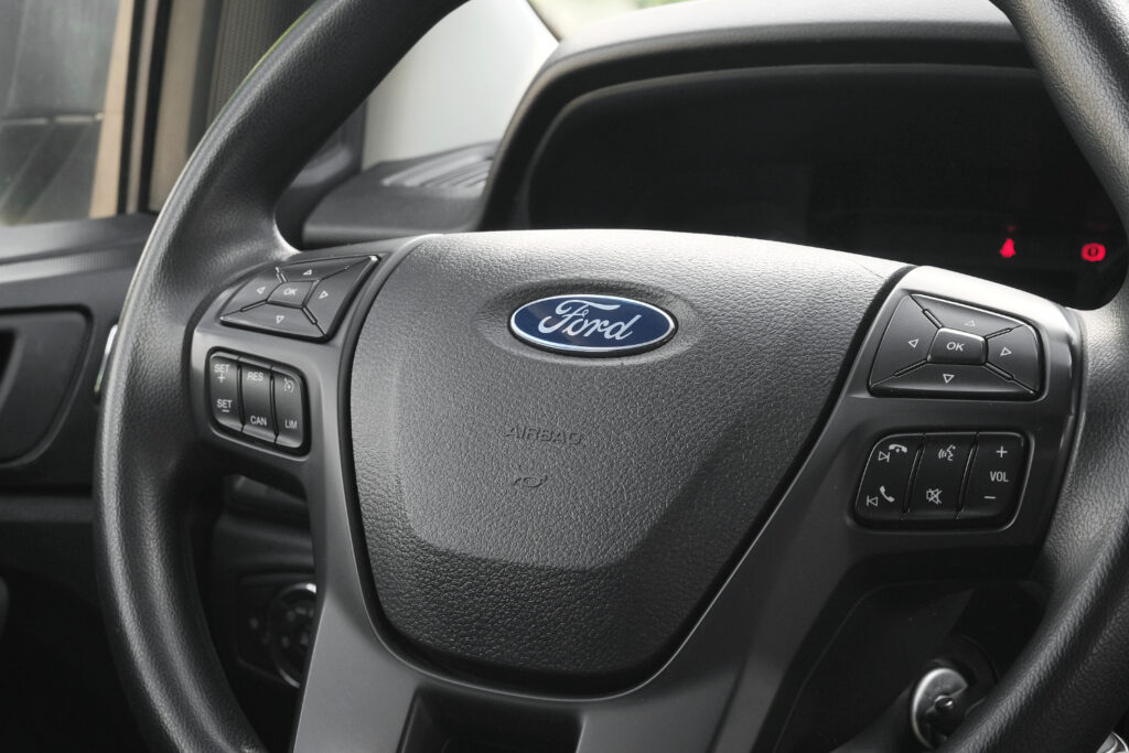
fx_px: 2133
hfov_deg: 29.7
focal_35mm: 68
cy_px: 376
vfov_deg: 20.0
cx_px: 564
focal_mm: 45
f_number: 9
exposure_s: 1/180
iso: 2000
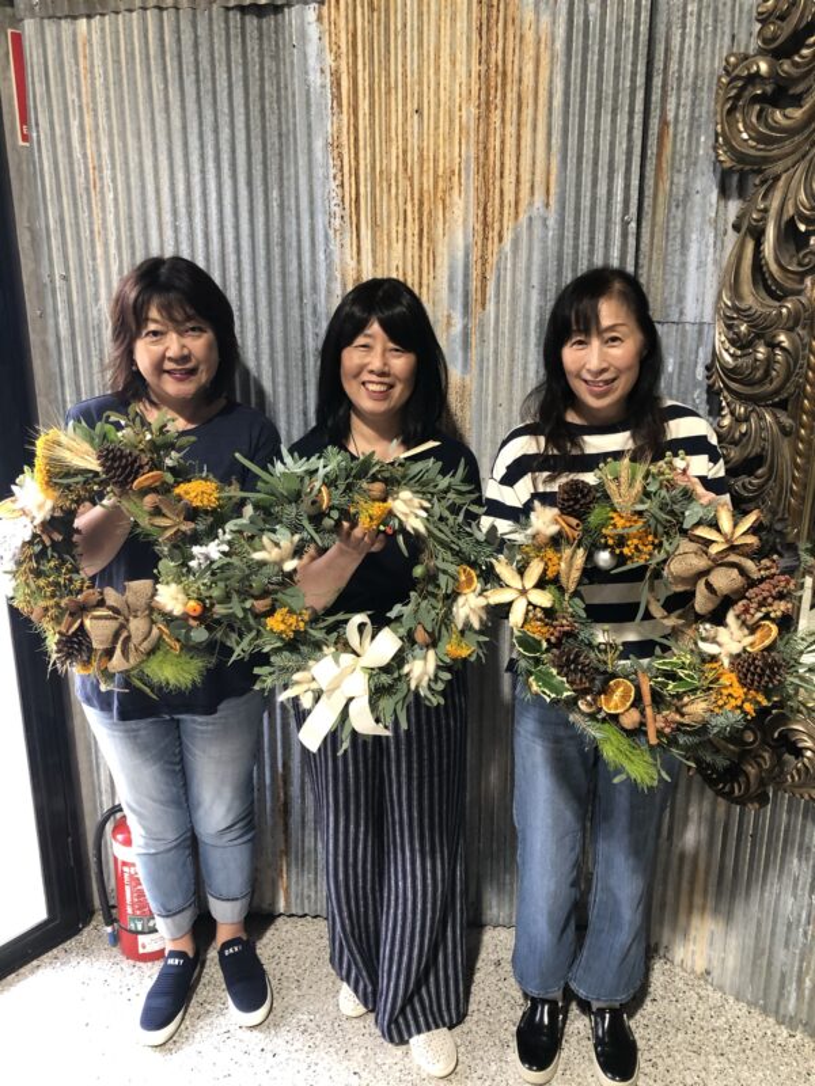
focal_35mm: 28
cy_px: 543
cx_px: 408
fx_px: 879
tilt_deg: -13.6
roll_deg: +0.1
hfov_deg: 49.7
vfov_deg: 63.4
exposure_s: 1/17
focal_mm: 4
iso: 64
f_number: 1.8
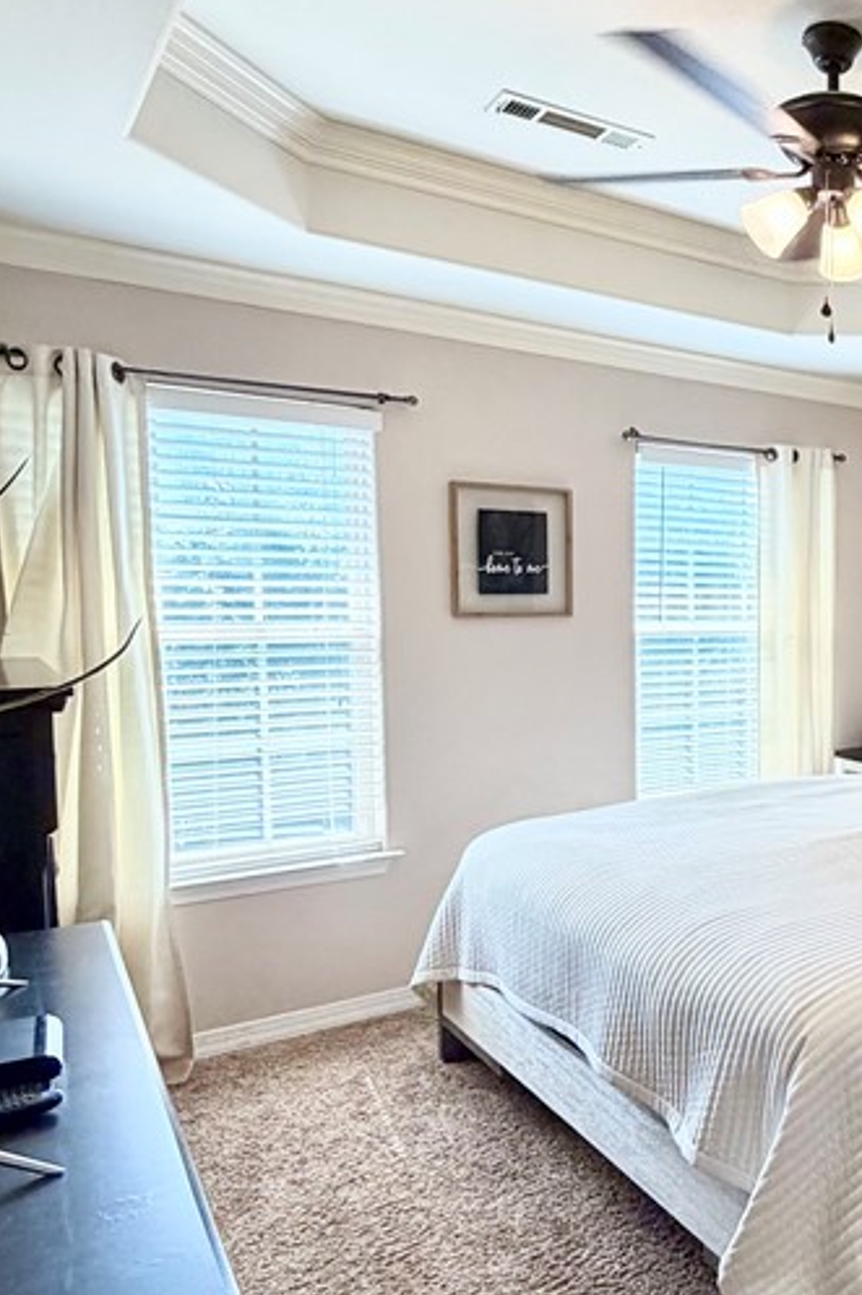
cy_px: 675
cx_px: 948
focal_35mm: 30
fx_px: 1078
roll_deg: -1.2
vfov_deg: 61.9
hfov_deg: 36.8
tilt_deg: -4.0
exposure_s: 1/120
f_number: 2.2
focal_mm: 2.22
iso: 200
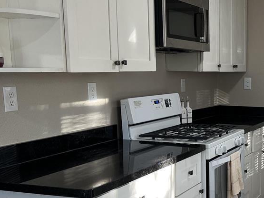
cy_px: 144
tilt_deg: -9.9
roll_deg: -1.0
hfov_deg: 29.7
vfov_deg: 24.2
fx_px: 457
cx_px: 272
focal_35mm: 60
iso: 64
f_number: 1.5
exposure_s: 1/120
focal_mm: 5.7
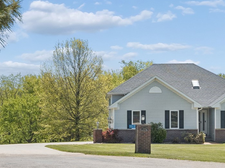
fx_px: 604
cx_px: 42
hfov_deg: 20.8
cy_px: 107
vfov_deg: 15.9
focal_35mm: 93
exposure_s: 1/1250
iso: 400
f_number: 9
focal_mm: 27
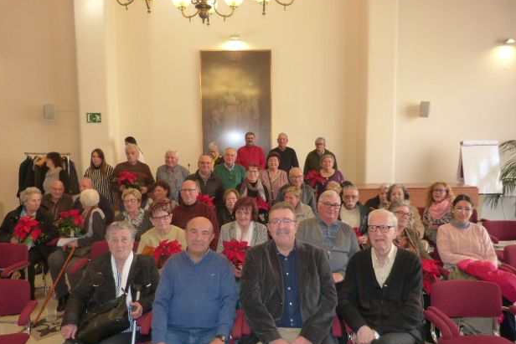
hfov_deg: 67.4
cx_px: 249
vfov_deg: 47.9
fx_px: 387
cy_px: 193
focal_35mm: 27
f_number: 2.8
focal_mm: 4.5
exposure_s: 1/60
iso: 500
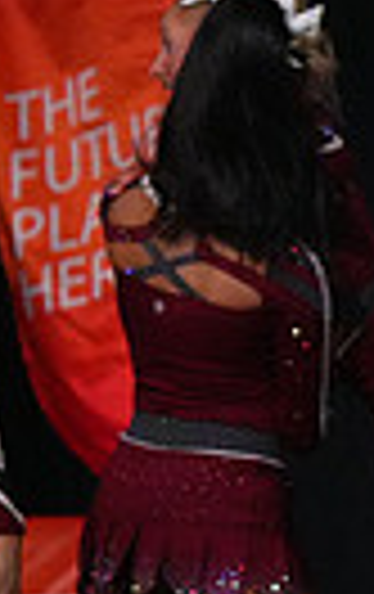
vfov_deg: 2.3
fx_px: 14517
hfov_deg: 1.5
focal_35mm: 894
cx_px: 1167
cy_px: 493
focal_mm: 200
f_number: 5.6
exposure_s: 1/1250
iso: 16000
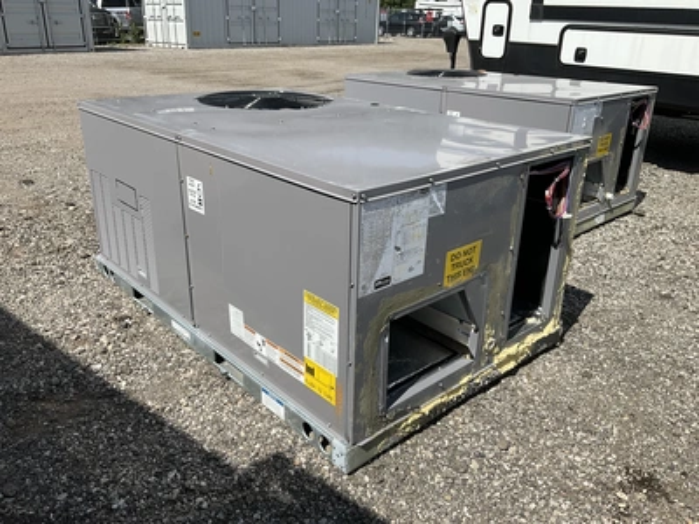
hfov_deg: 61.7
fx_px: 586
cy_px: 262
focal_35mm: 29
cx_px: 350
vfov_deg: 48.2
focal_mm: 3
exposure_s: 1/2538
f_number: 1.8
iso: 25
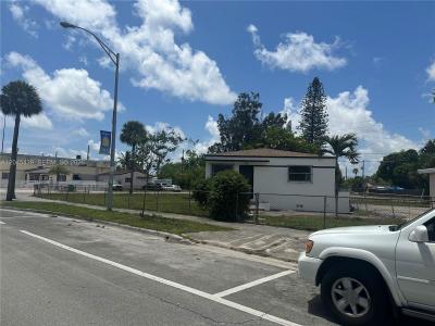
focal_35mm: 24
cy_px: 163
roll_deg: -0.6
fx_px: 302
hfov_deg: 71.6
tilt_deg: +5.7
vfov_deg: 56.8
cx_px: 218
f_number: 1.78
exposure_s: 1/8929
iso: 80
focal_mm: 6.86
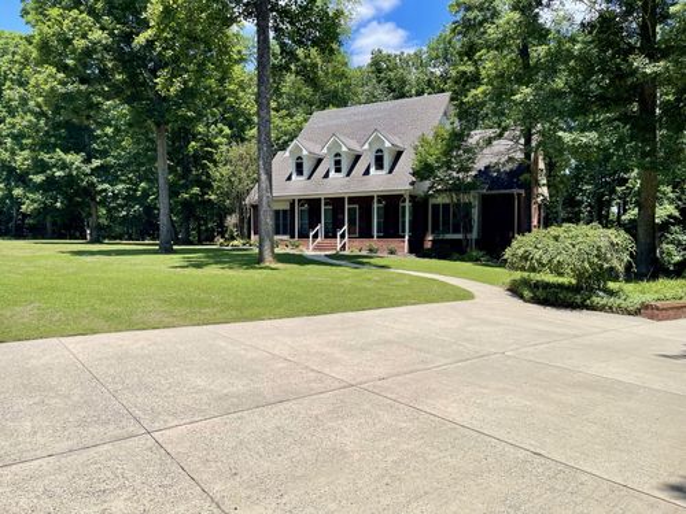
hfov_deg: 69.4
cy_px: 257
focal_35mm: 25
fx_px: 495
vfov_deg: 54.9
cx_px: 343
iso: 32
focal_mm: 5.1
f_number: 1.6
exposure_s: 1/4348
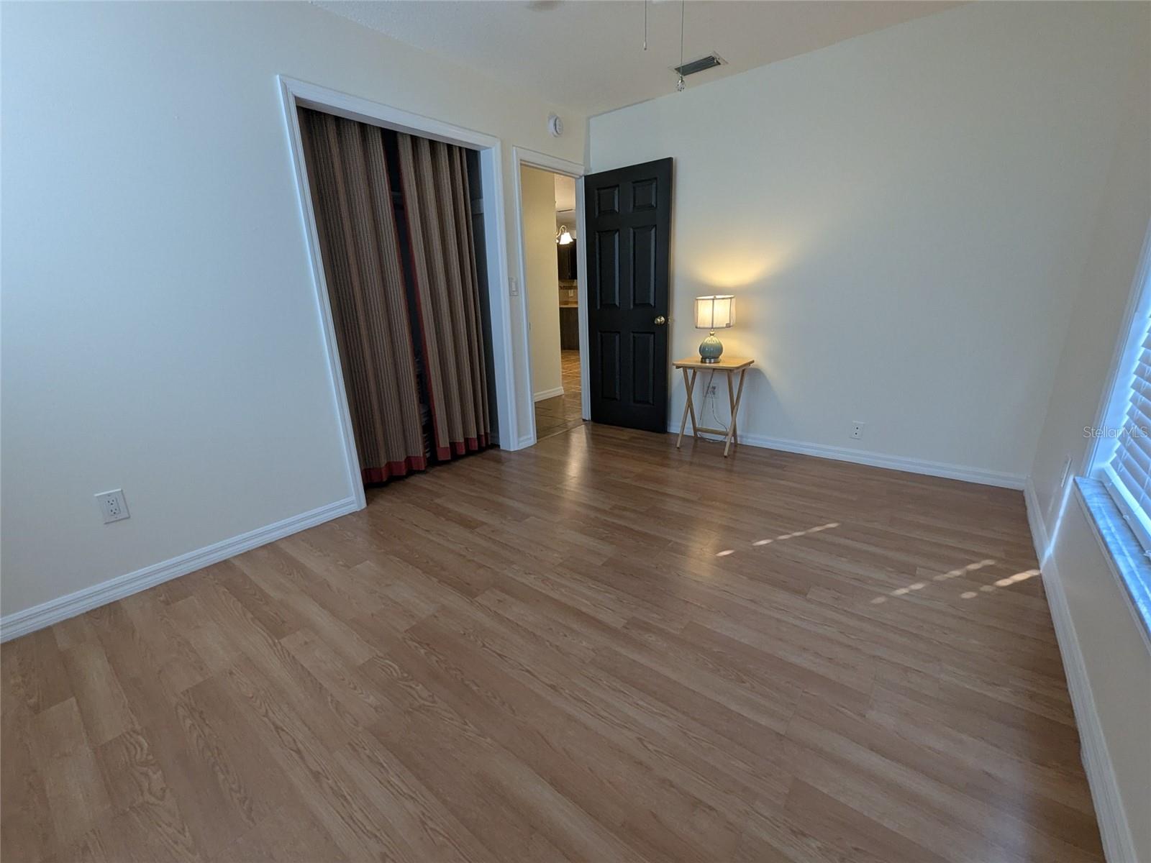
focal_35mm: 13
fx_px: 432
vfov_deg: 89.9
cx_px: 576
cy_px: 432
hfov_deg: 106.2
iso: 111
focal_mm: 1.95
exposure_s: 1/40
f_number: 2.2
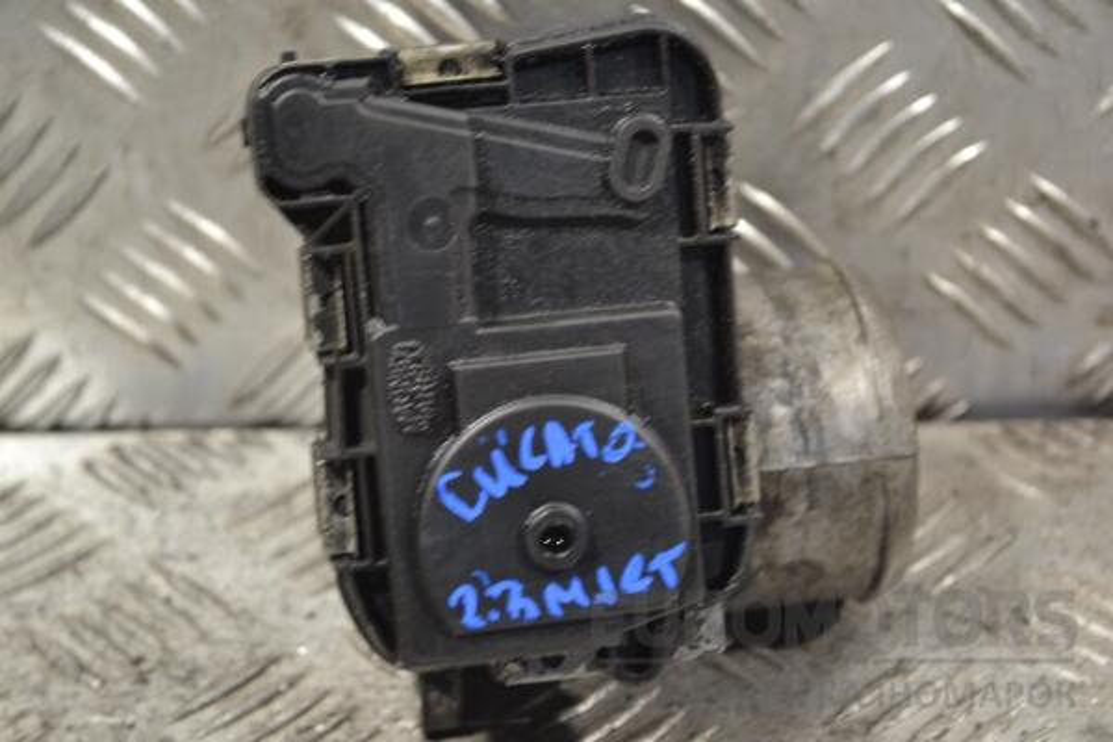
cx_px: 556
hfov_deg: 24.6
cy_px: 371
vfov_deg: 16.6
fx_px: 2550
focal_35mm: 82
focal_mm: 55
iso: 400
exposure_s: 1/25
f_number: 5.6
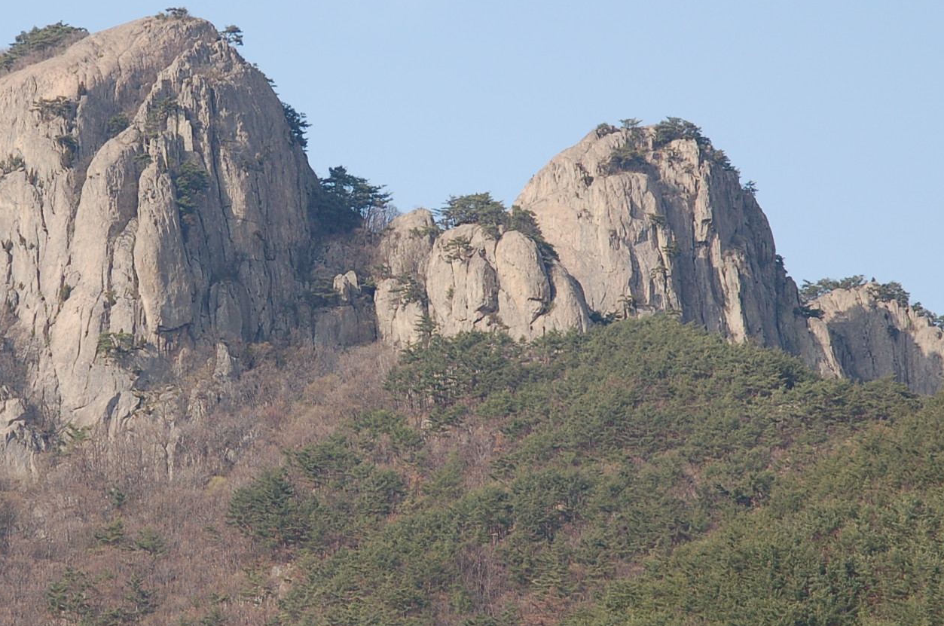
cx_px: 270
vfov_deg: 7.2
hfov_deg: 10.9
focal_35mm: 189
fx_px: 4948
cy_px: 210
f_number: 5.6
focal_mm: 70
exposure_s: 1/500
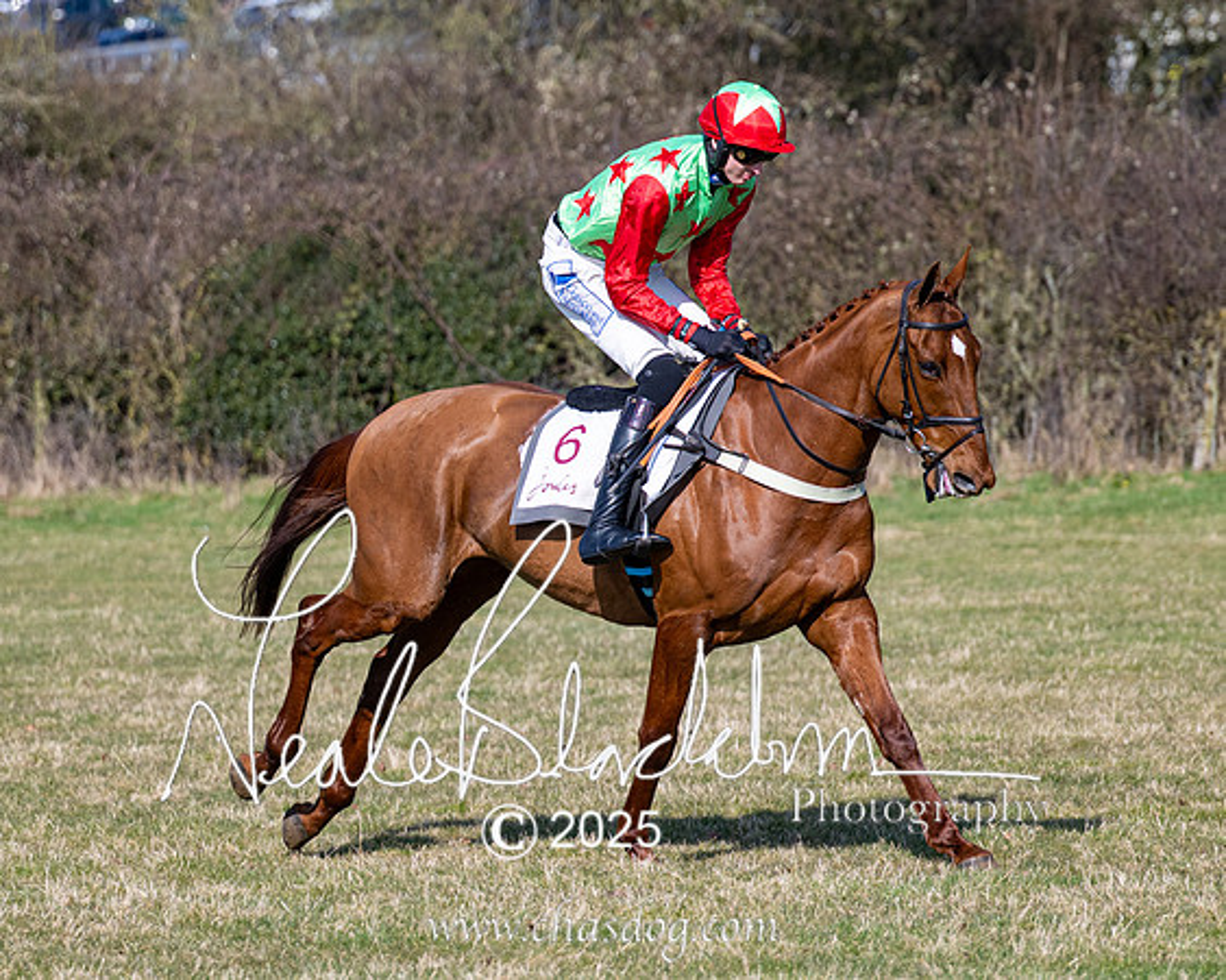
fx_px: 8774
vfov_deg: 6.4
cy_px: 524
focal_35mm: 242
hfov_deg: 8.0
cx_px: 453
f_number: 2.8
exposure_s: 1/5000
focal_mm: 110
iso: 200
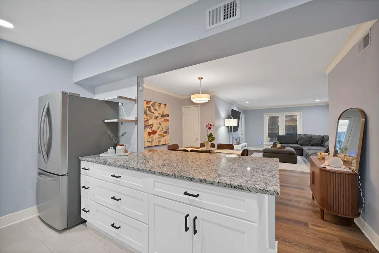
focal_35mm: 14
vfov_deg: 81.3
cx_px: 190
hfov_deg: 104.2
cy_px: 126
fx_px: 147
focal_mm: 14
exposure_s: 1/3
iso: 640
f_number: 9
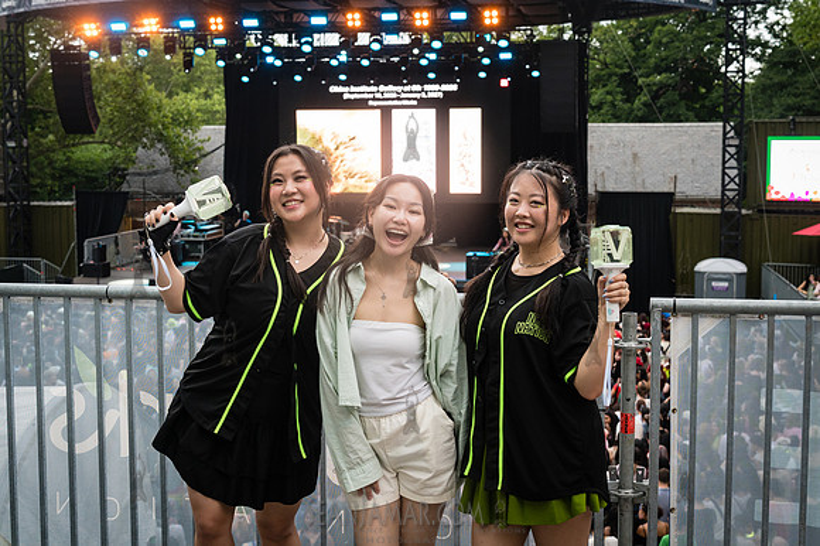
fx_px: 1134
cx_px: 398
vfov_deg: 27.1
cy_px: 253
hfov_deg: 39.8
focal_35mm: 50
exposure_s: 1/160
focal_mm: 41
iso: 1250
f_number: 4.5
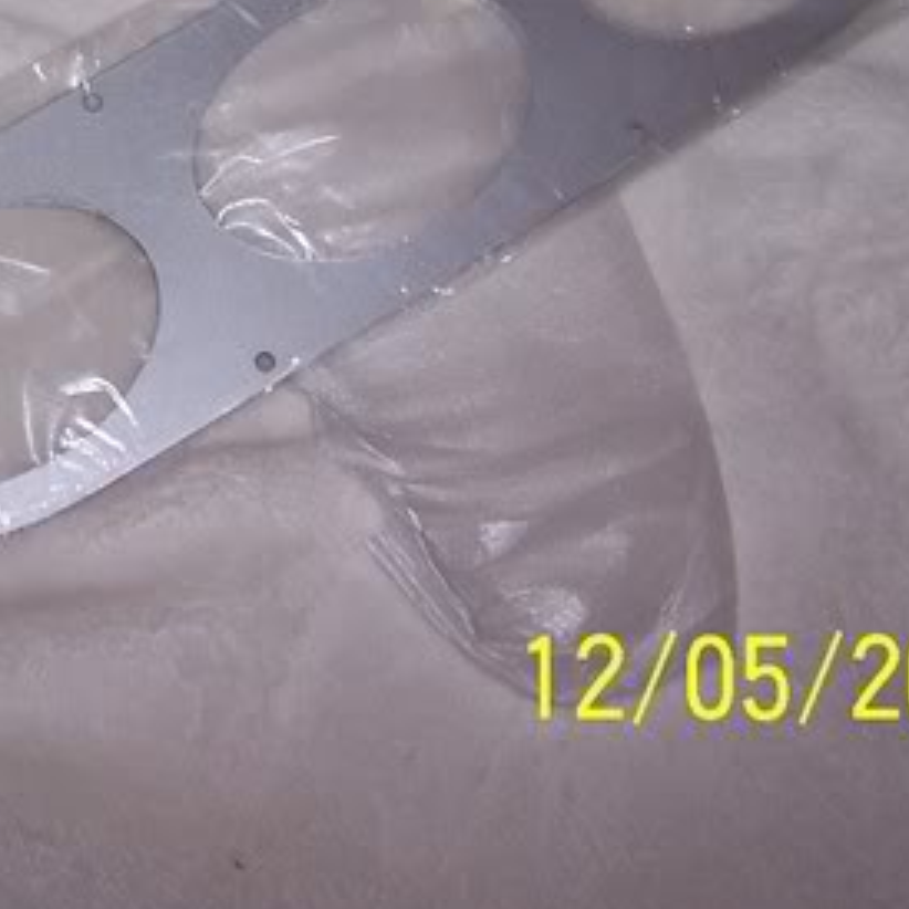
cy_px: -70
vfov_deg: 17.2
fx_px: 2912
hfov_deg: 17.1
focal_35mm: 98
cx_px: -109
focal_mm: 6.3
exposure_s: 1/60
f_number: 2.8
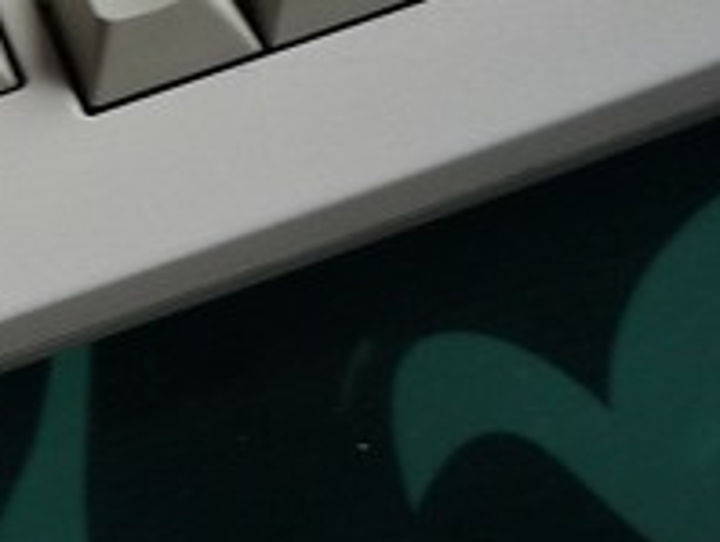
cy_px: -247
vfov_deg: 11.1
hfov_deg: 13.7
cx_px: -549
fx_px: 2686
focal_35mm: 129
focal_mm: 5.2
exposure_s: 1/25
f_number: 3.3
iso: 100
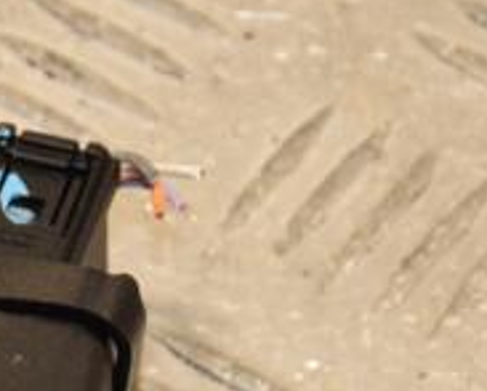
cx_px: -197
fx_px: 6981
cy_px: 457
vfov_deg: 3.2
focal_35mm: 484
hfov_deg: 4.0
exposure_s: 1/100
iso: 800
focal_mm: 105
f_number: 10
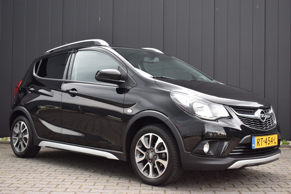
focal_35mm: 48
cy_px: 97
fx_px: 388
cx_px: 146
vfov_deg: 28.1
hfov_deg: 41.1
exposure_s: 1/125
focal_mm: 32
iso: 400
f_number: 5.6
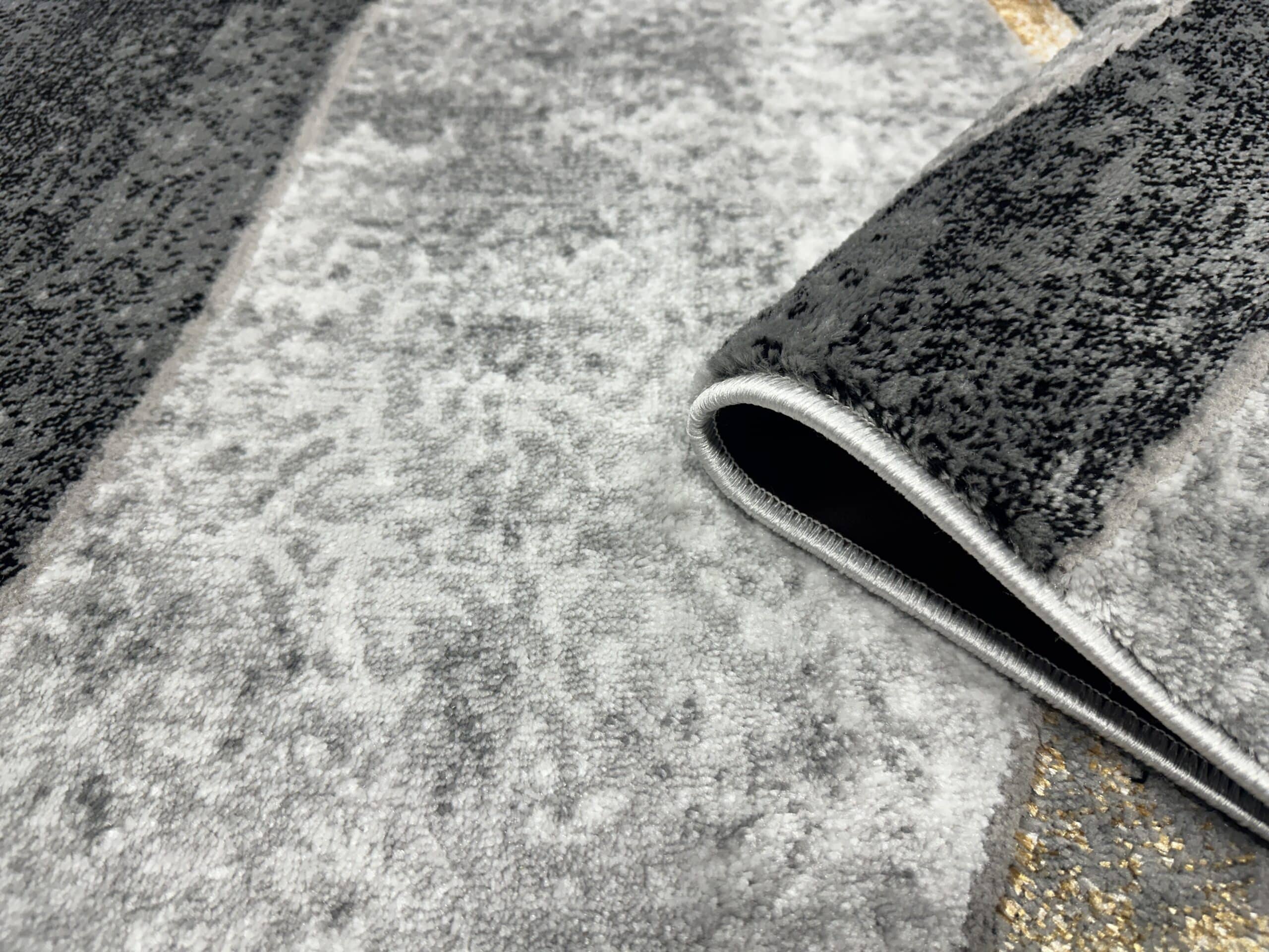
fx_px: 880
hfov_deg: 71.6
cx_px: 634
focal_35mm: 24
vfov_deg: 56.8
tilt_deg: -50.4
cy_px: 476
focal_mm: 6.86
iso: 100
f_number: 1.78
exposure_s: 1/120
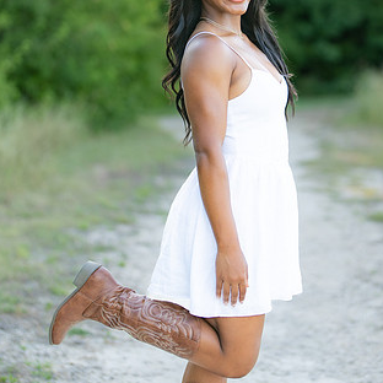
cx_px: 263
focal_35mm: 129
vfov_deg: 13.5
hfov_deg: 13.5
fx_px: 1615
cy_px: 76
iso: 100
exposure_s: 1/1000
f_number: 1.2
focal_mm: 50
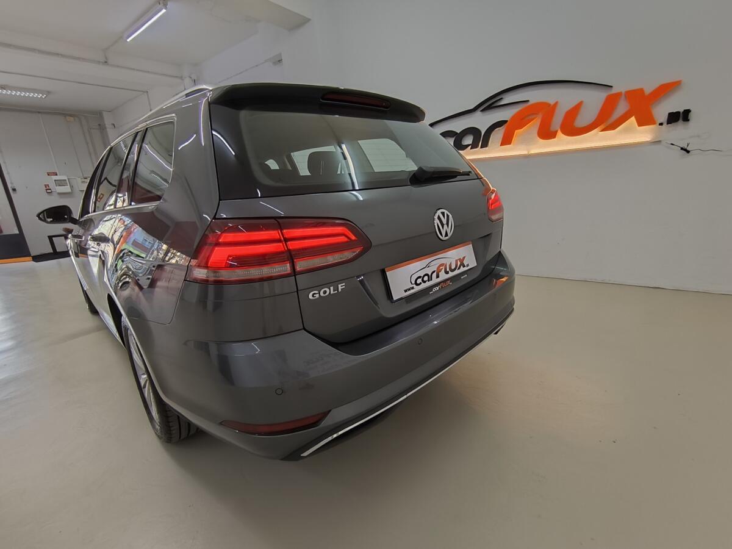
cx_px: 366
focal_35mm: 16
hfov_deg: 94.5
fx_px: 338
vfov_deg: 78.1
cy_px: 274
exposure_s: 1/33.3
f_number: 2.2
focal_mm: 1.65
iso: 250
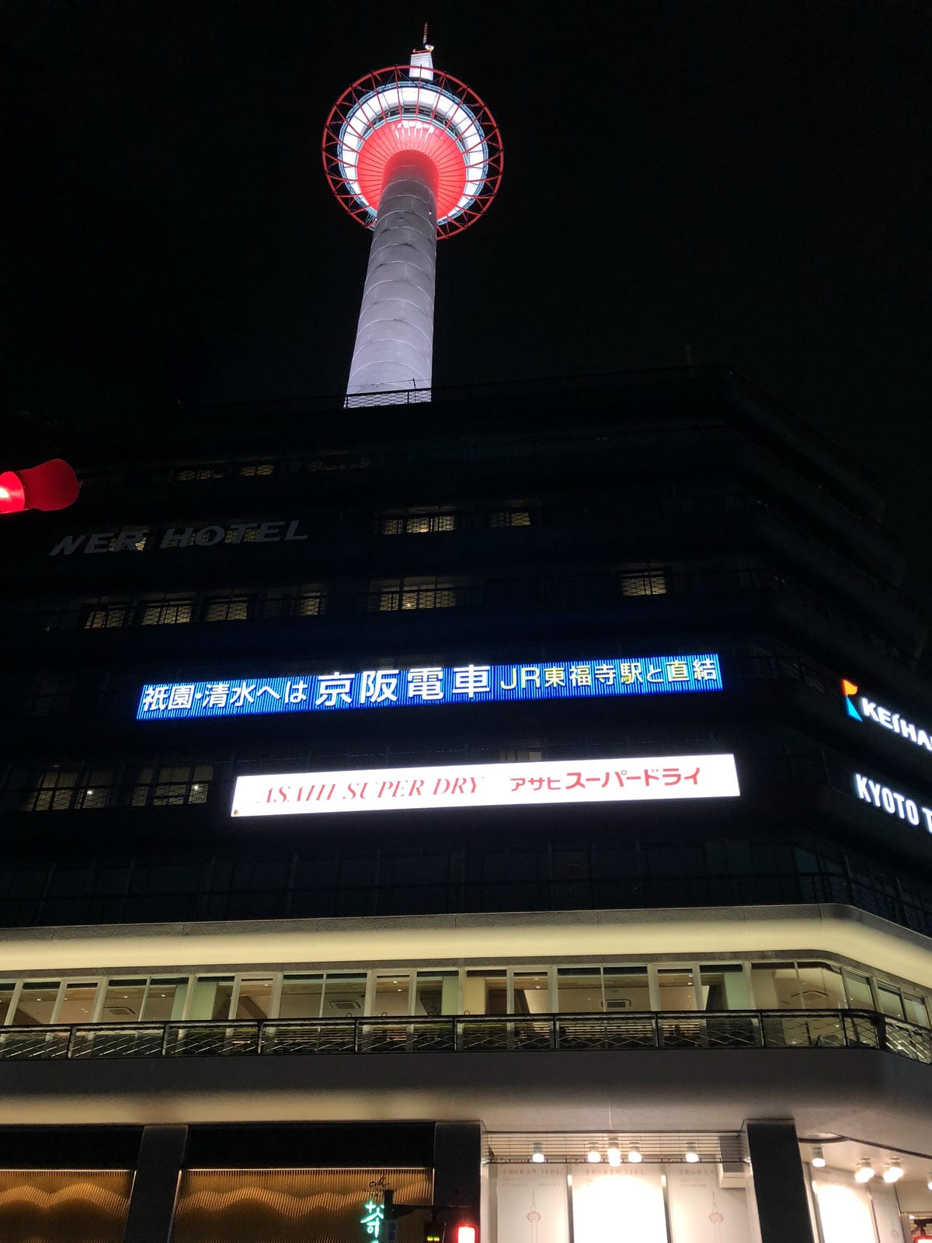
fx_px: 1041
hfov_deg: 48.2
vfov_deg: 61.7
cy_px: 622
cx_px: 466
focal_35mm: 29
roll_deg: -1.3
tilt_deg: +36.4
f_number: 1.8
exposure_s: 1/20
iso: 40
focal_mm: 3.99
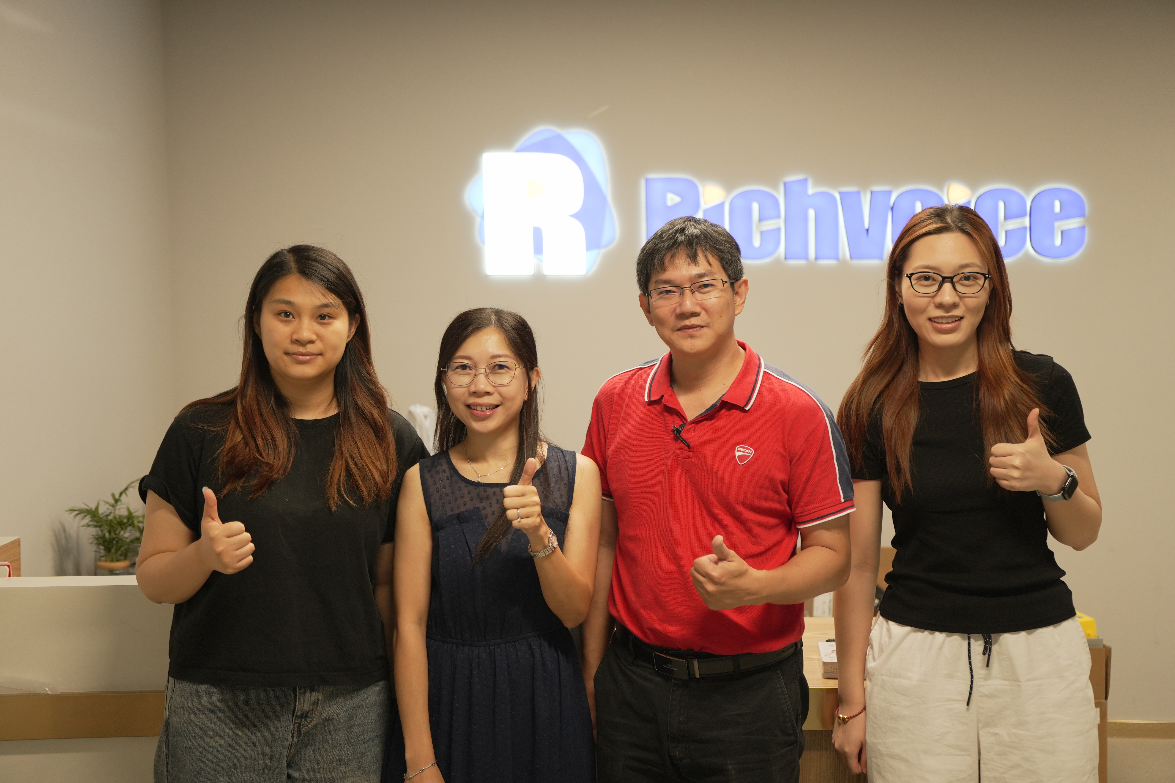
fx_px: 1376
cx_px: 588
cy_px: 392
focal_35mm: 42
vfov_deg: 31.8
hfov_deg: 46.3
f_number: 1.8
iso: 320
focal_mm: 28.1
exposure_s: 1/60
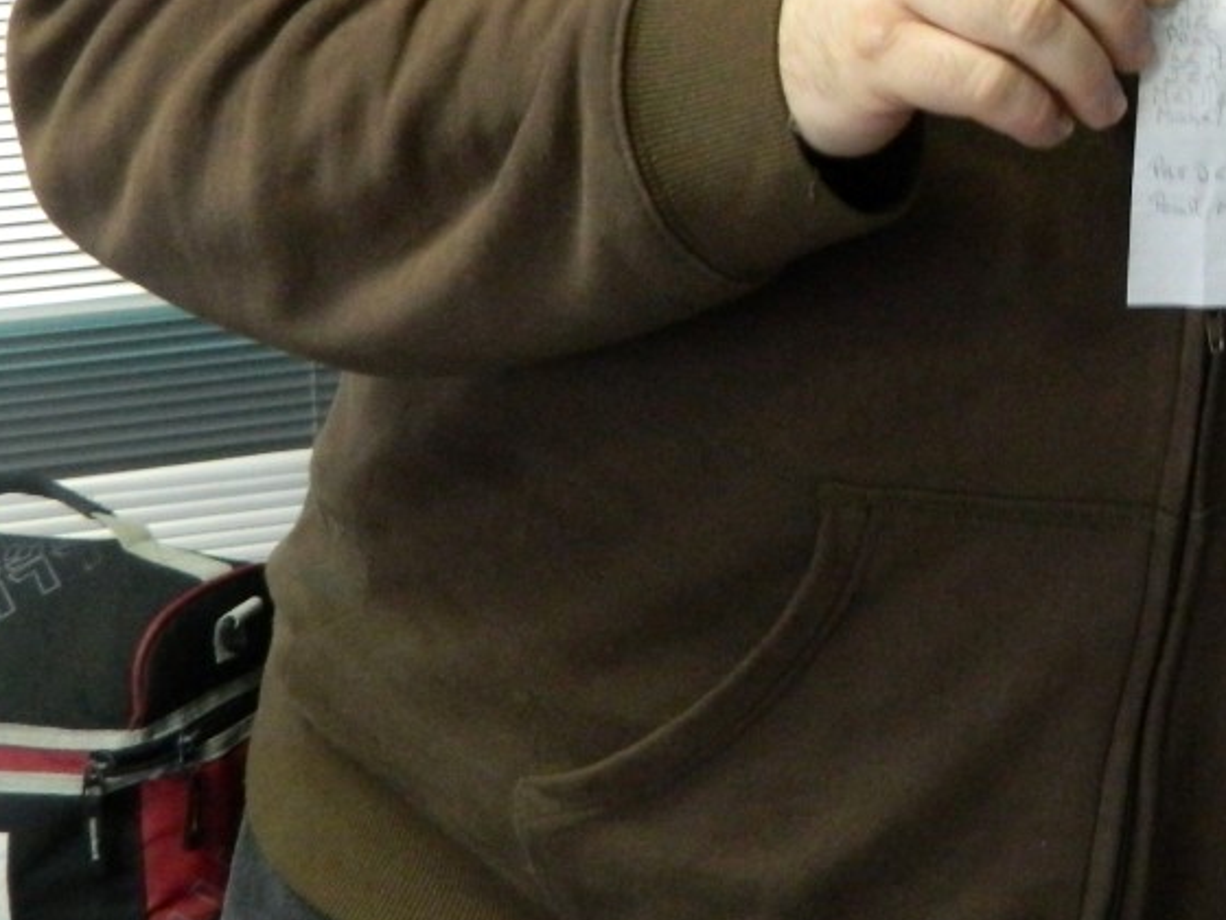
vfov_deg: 15.7
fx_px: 3188
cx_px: 1445
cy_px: -210
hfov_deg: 20.5
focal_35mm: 90
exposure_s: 1/20
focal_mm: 6.2
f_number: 3.3
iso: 400
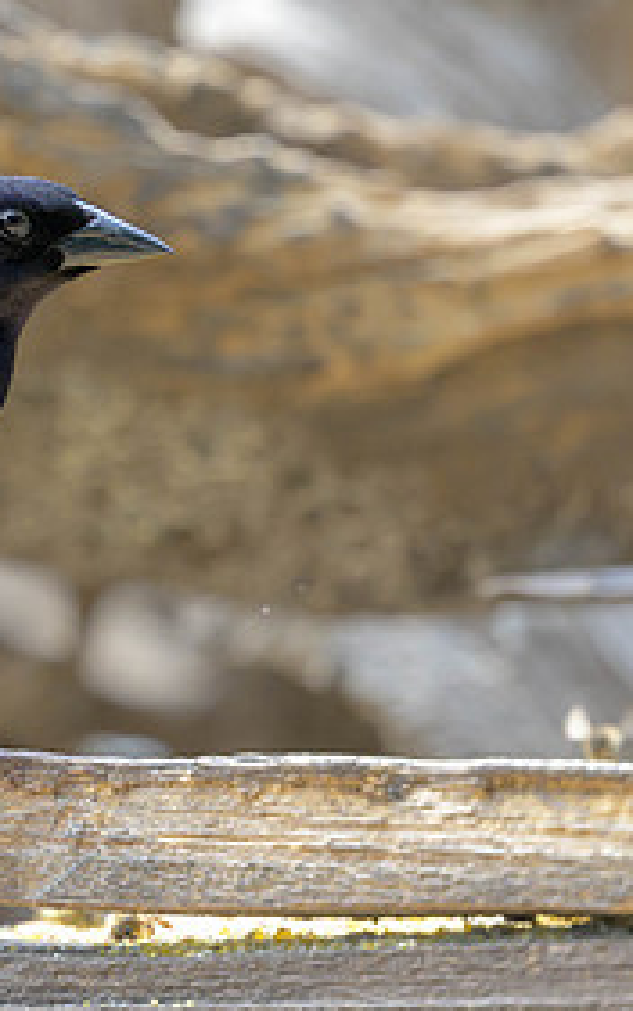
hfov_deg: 0.9
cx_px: -175
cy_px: 520
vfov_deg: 1.4
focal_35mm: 1473
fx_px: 40596
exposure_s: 1/1250
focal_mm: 400
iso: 800
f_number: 2.8
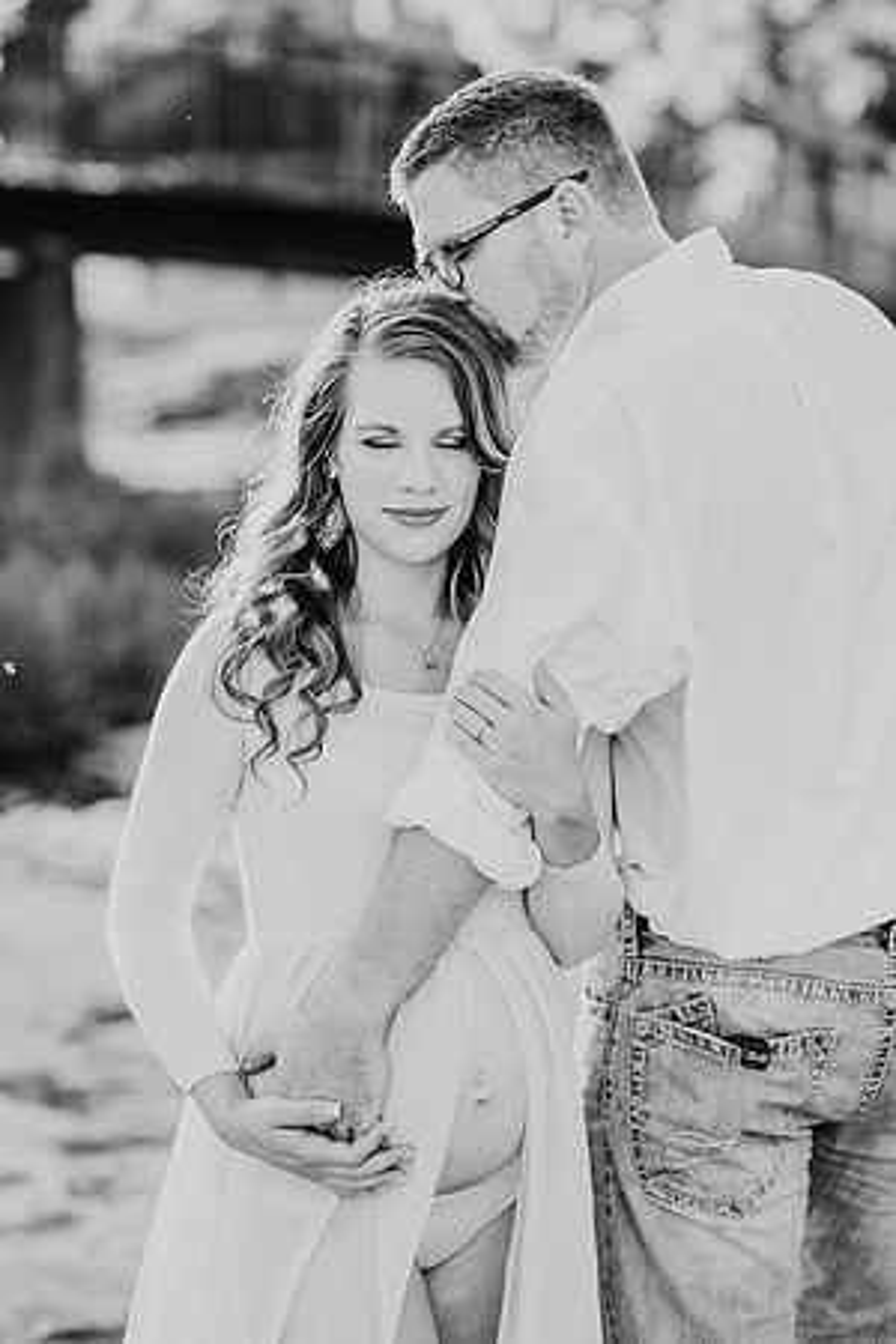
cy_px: 672
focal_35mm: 85
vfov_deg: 23.9
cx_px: 448
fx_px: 3173
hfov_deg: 16.1
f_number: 2.5
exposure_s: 1/400
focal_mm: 85
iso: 160
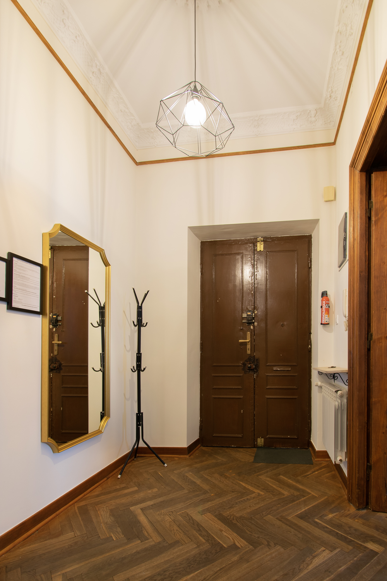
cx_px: 194
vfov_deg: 95.0
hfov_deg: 72.1
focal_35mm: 16
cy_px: 290
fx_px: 266
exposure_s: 1.6
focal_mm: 11
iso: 100
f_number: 9
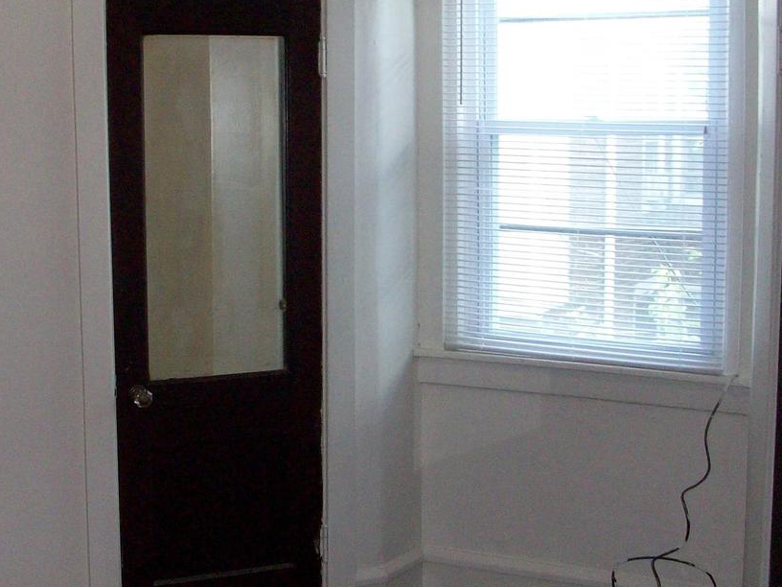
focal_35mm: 60
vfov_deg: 24.4
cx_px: 297
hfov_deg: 32.0
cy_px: 296
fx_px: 1355
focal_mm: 5.7
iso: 160
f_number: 2.8
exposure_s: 1/60
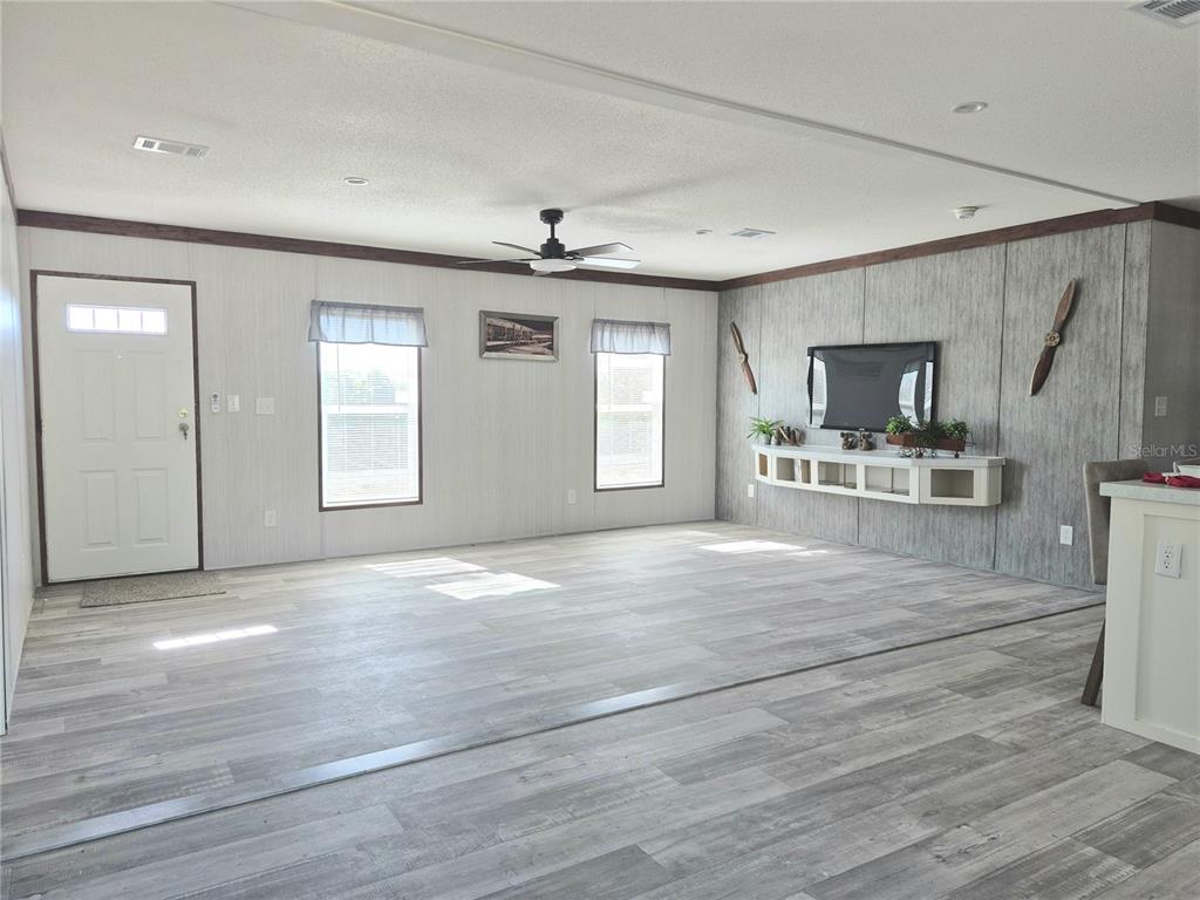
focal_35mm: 23
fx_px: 797
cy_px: 450
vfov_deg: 58.9
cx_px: 600
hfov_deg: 73.9
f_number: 1.8
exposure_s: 1/182
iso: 64
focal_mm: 5.4
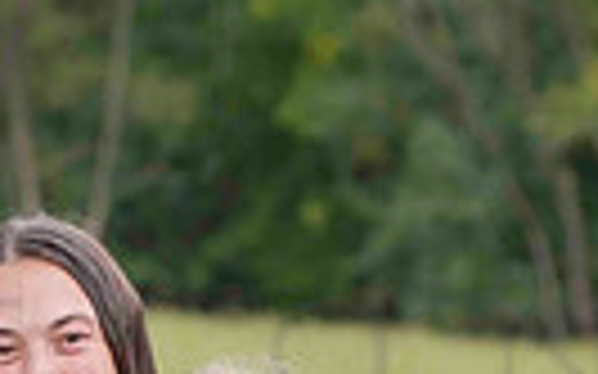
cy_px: 575
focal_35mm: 356
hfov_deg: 5.9
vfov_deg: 3.7
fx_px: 5799
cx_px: -36
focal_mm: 80
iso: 400
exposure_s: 1/500
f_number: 4.5
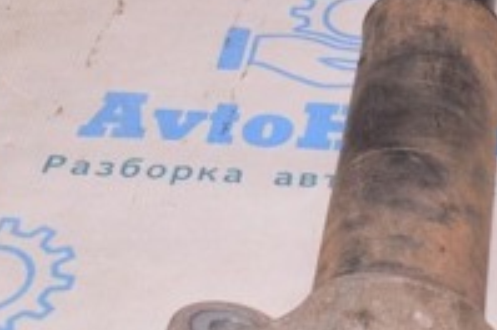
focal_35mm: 106
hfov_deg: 18.7
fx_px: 1461
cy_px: 161
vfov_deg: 12.9
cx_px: 527
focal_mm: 22
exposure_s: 1/200
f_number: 8
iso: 1600
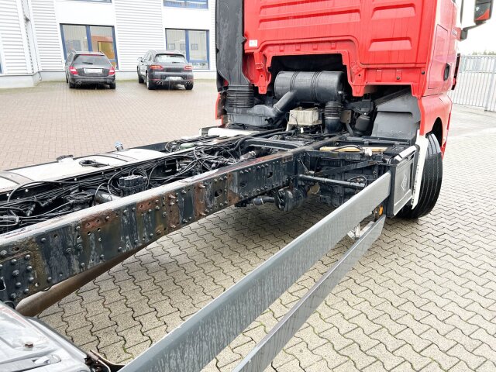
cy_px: 186
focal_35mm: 26
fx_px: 373
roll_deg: +0.5
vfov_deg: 53.1
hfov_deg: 67.3
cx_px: 248
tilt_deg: -18.5
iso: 125
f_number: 1.5
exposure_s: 1/111
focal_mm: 5.7
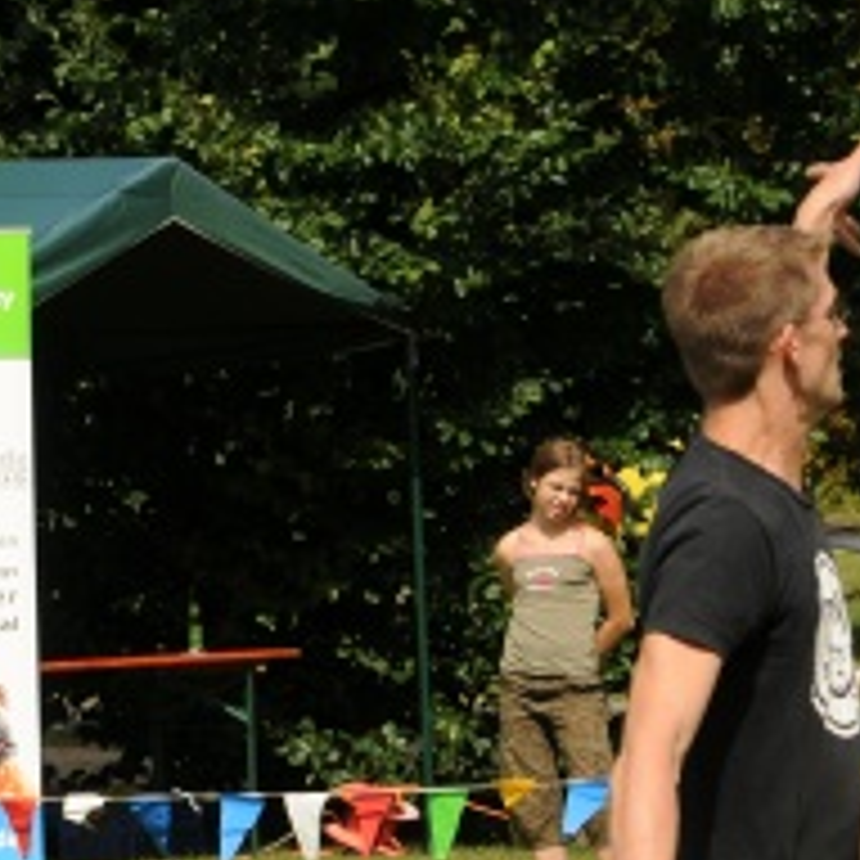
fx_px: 11974
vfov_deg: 4.1
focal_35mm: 426
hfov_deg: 4.1
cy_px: 1051
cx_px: 964
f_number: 7.1
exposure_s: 1/640
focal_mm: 80
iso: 200
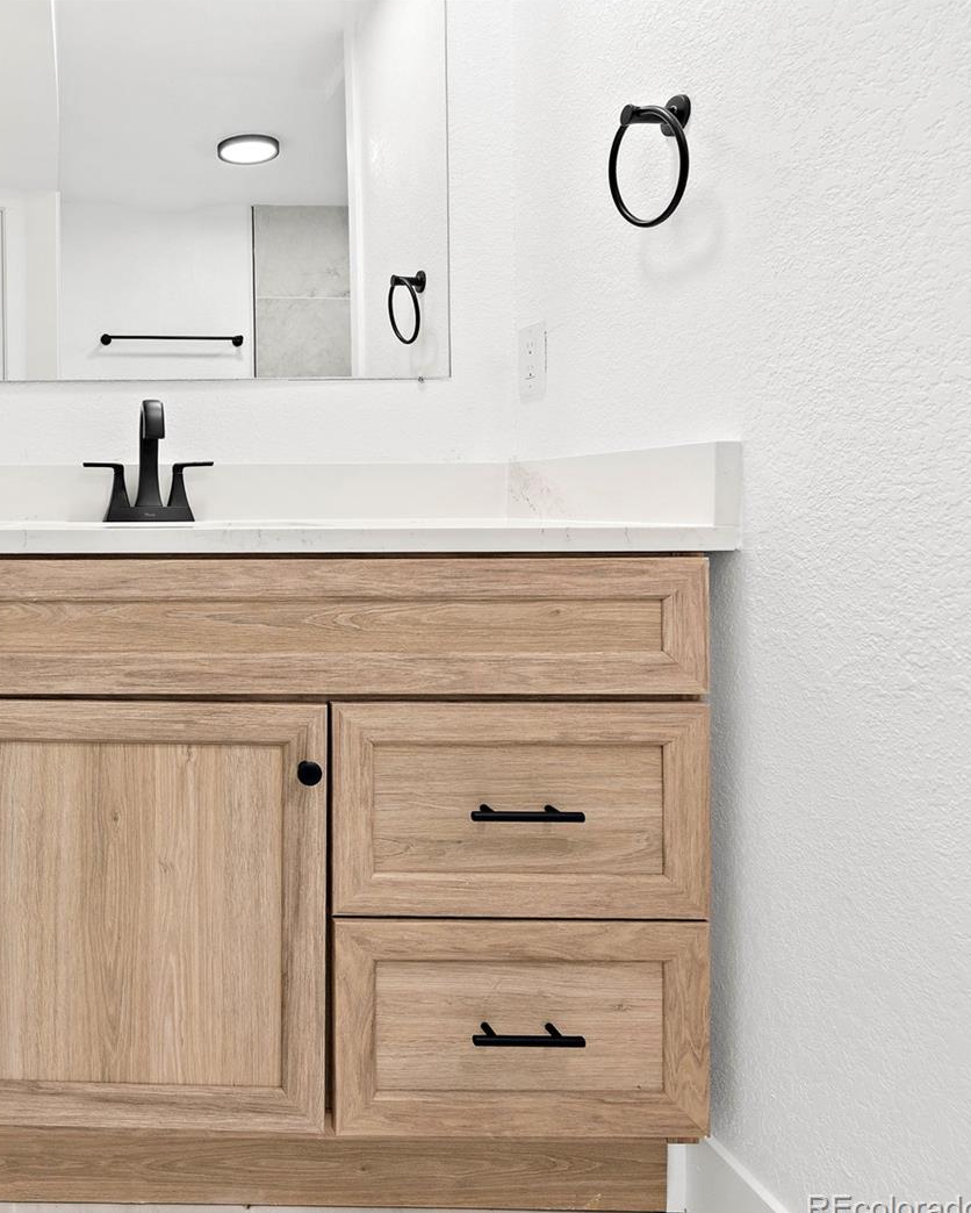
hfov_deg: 52.2
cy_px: 612
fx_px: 826
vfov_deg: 72.6
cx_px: 65
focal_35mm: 23
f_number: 5.6
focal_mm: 16
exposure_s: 1/25
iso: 400
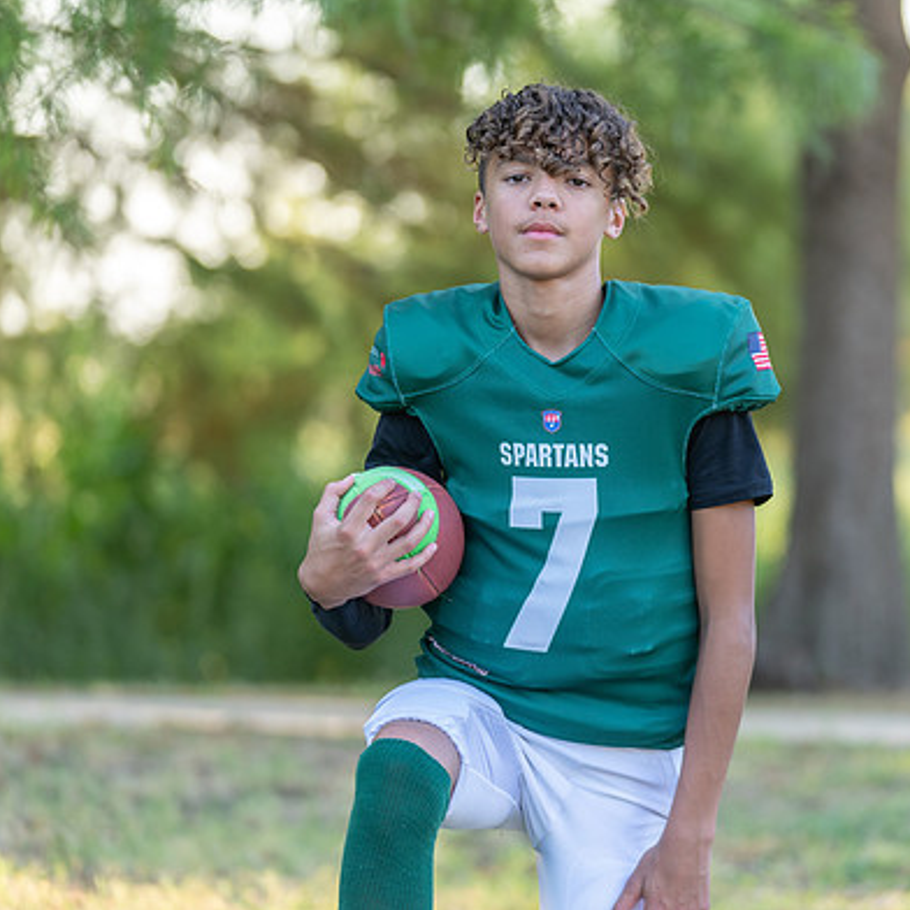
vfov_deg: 10.1
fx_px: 5145
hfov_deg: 10.1
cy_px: 434
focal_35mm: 173
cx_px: 617
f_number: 2.8
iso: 250
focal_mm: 129
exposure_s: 1/320
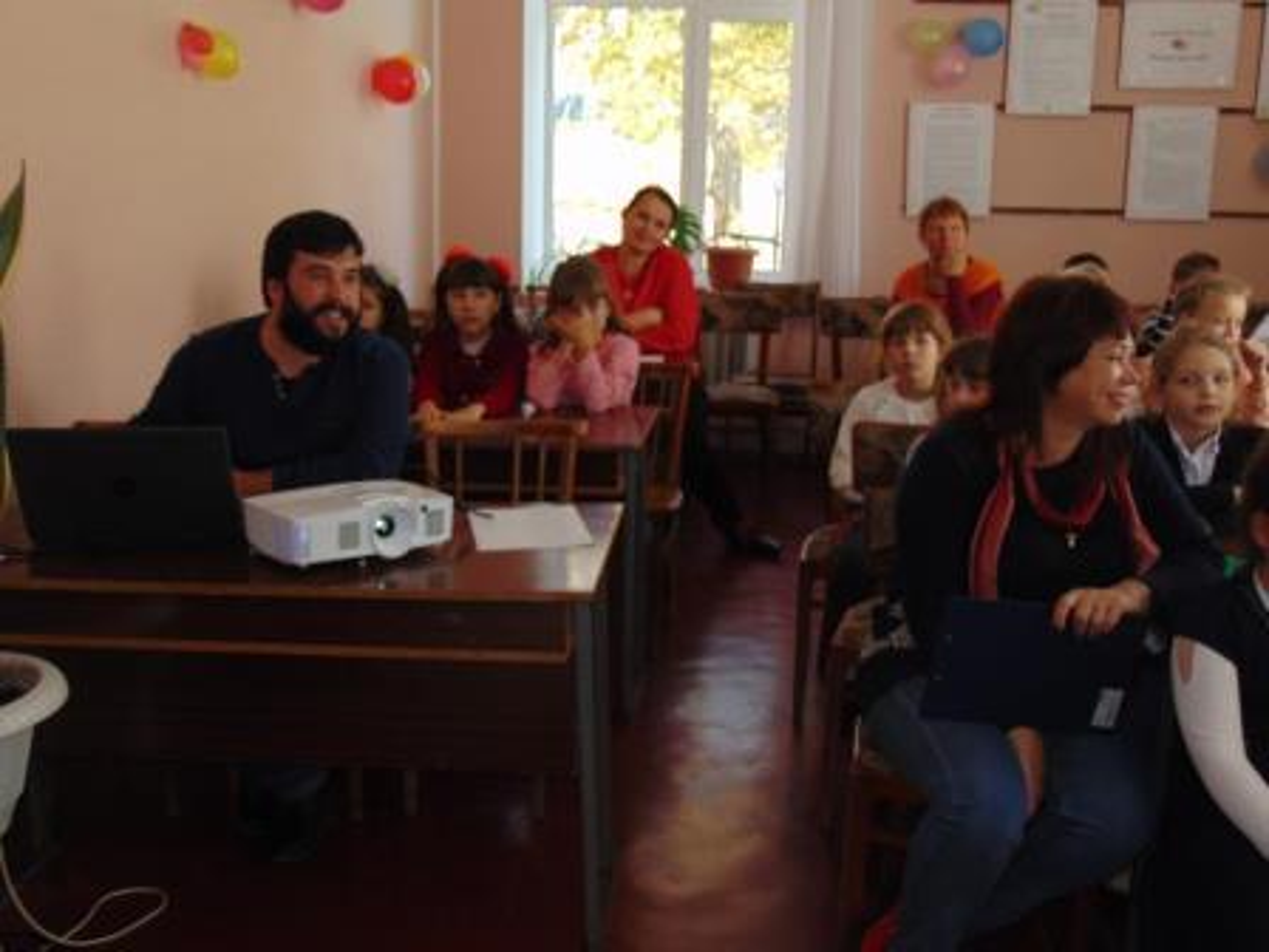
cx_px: 634
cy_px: 476
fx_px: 1540
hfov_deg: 44.8
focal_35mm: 42
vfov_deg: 34.3
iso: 100
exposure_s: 1/60
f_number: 3.3
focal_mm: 7.6
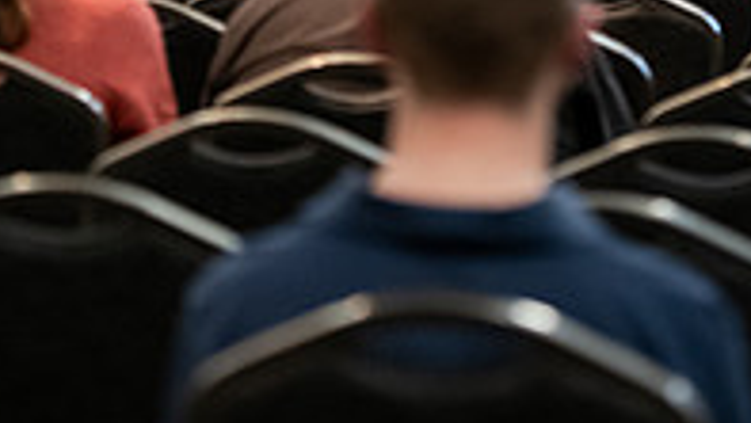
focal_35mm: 302
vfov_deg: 4.0
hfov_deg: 7.1
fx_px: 6016
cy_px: -288
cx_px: 99
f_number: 3.2
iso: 2000
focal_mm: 98
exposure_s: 1/200
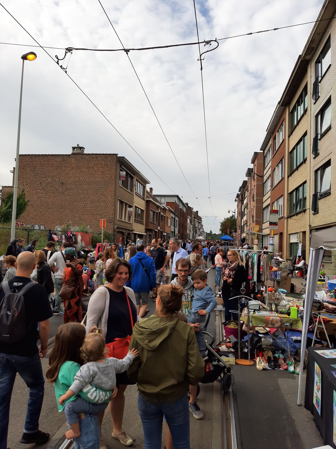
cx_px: 168
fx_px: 337
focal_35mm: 26
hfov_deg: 53.0
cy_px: 224
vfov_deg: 67.3
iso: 40
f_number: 1.7
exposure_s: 1/1348
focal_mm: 3.93
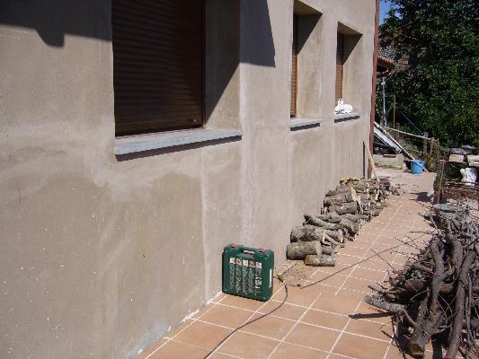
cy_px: 180
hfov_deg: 52.6
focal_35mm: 35
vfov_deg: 40.7
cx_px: 240
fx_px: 484
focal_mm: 5.8
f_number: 5.6
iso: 80
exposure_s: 1/640
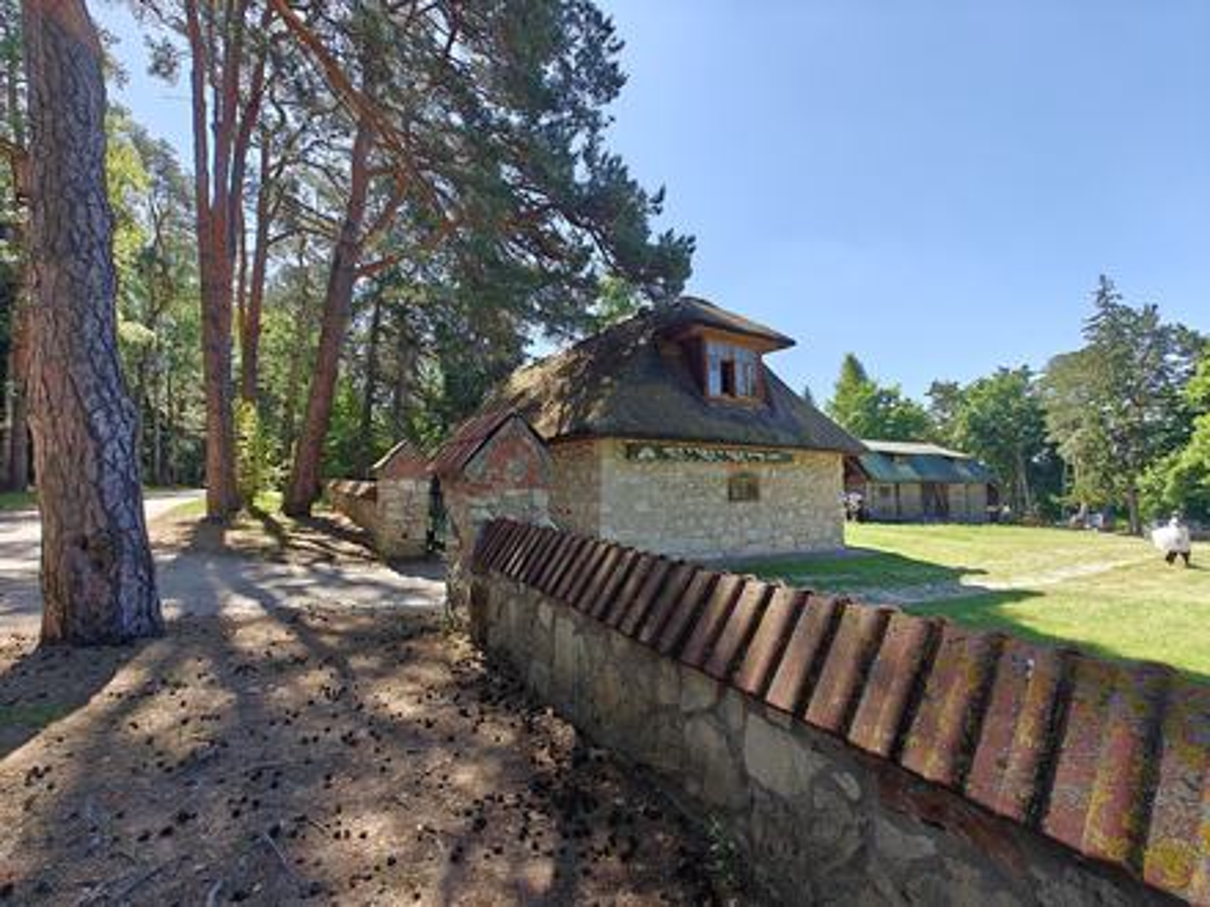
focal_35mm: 14
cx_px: 605
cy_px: 454
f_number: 2.2
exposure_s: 1/510
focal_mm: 2.62
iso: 64
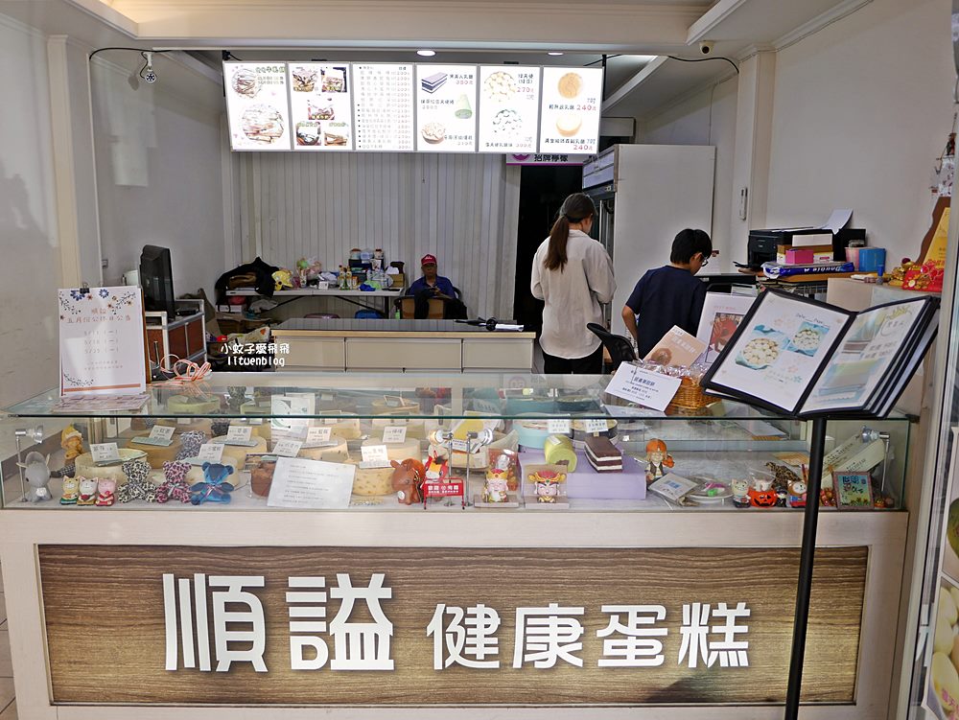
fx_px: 776
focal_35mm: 28
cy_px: 360
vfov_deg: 49.8
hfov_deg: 63.4
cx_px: 480
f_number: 2.5
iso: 200
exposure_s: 1/100
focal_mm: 14
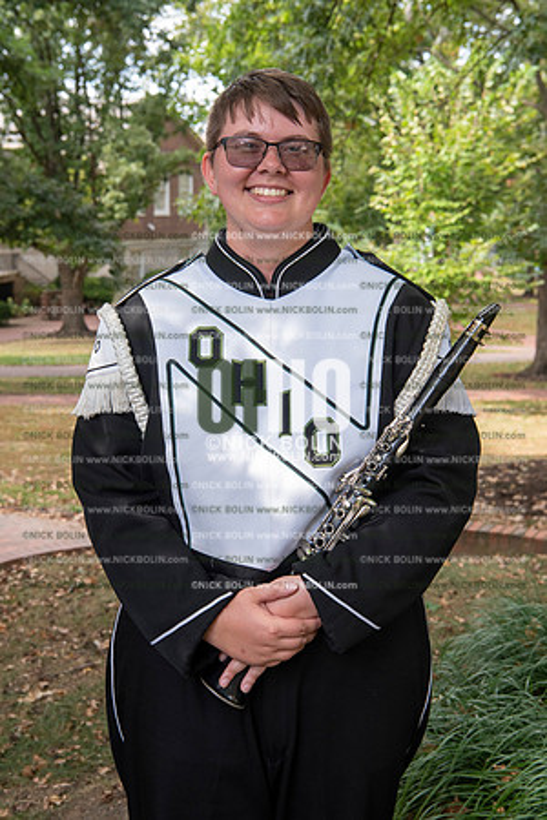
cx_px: 274
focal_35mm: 52
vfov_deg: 38.2
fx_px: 1185
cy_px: 410
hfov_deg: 26.0
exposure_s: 1/100
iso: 500
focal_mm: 52
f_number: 8
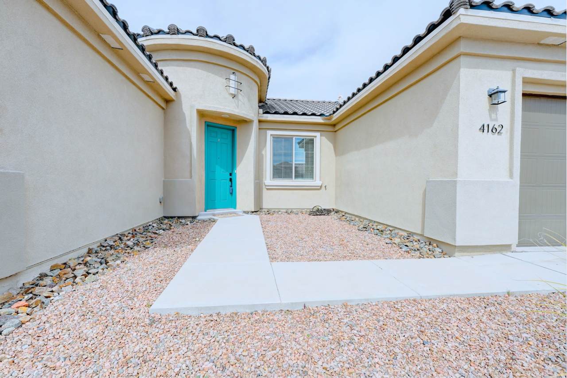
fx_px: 252
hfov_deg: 96.7
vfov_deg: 73.7
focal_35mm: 16
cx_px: 284
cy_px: 189
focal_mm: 16
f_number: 8
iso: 100
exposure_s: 1/400
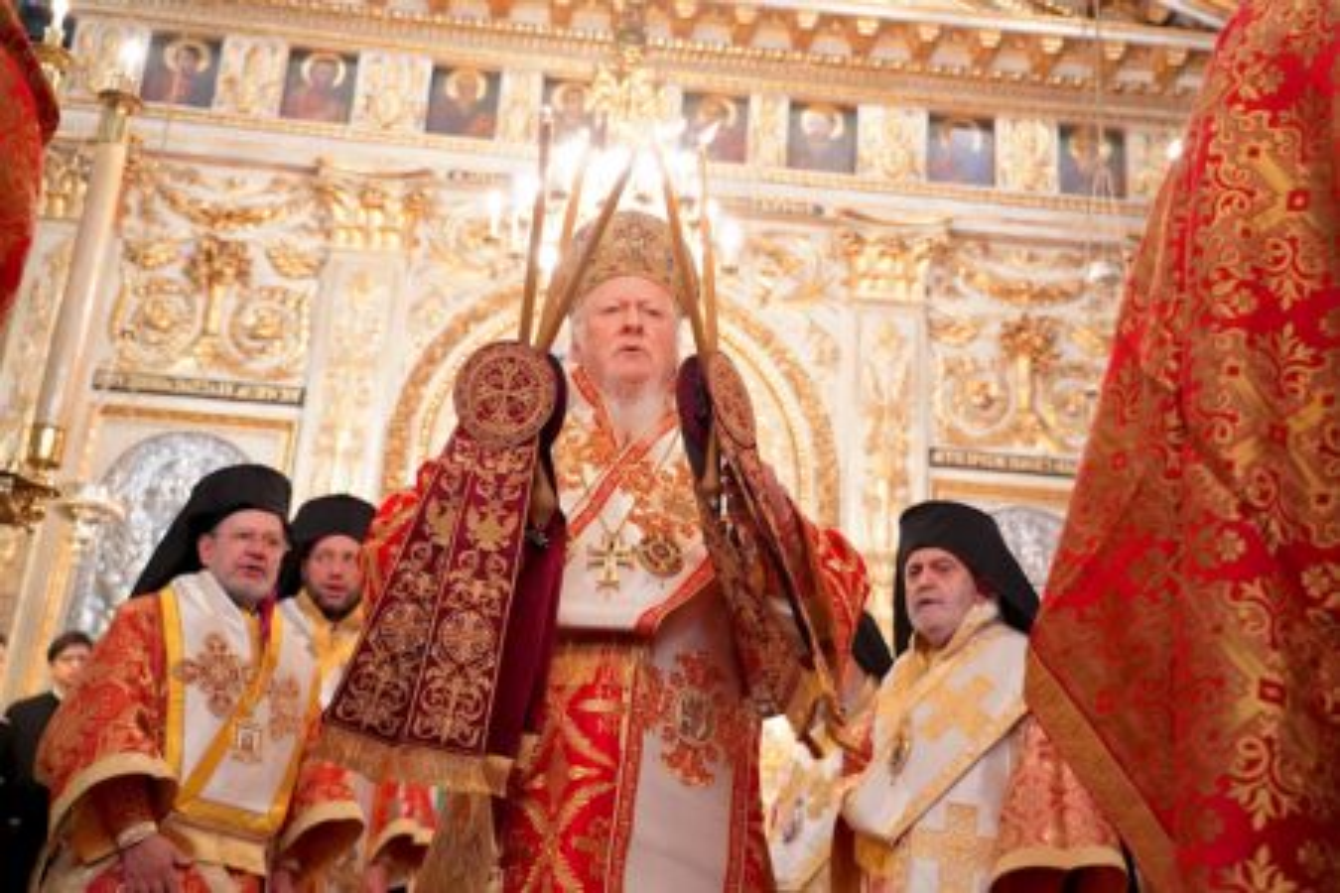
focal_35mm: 42
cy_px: 446
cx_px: 670
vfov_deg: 31.9
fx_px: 1563
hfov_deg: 46.4
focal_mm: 42
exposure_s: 1/160
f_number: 4
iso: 12800
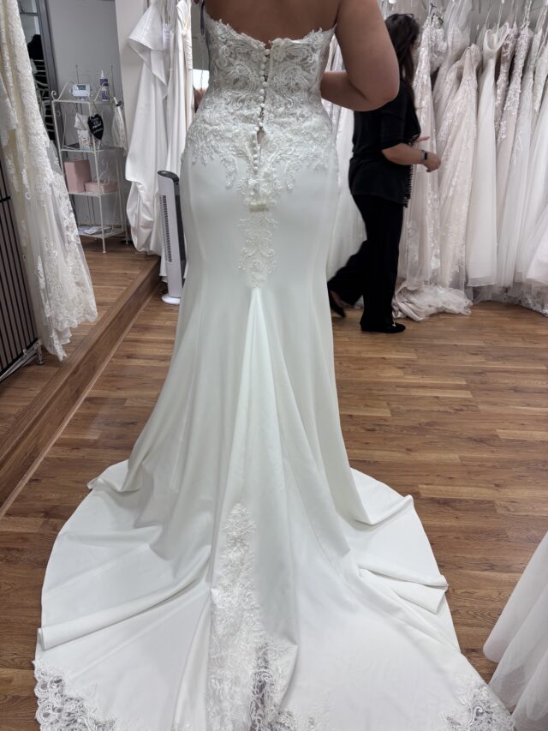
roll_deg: -2.8
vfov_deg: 67.3
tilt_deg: -27.3
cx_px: 274
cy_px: 366
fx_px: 549
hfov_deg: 53.1
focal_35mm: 26
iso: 50
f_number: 1.6
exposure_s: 1/100
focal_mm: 5.96
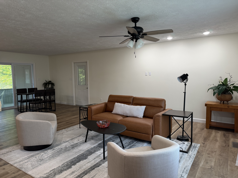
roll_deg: -0.1
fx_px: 165
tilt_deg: -5.1
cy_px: 89
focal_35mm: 24
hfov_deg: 71.6
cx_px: 119
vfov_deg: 56.8
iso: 200
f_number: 1.78
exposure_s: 1/120
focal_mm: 6.76
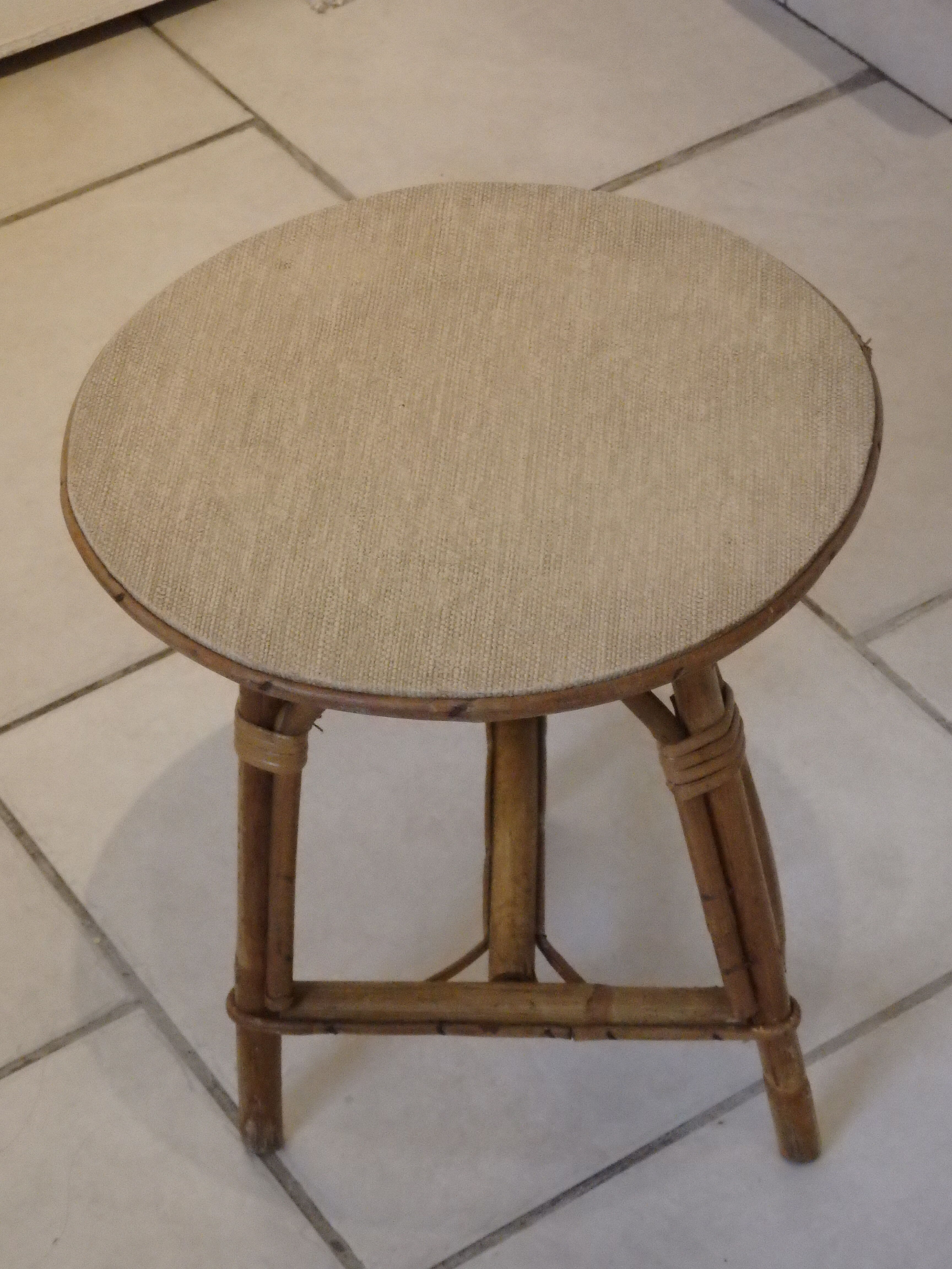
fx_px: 2934
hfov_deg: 18.4
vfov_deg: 24.4
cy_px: 634
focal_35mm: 80
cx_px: 476
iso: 1600
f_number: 4.6
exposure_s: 1/30
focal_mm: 14.4
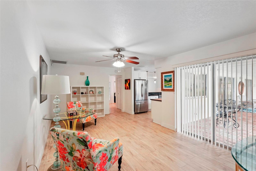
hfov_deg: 96.7
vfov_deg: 73.7
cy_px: 86
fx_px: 114
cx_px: 128
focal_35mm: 16
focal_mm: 16
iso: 400
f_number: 8
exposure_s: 1/13
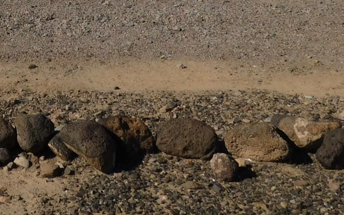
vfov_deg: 12.8
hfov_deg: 20.8
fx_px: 891
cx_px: -35
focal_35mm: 95
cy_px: -145
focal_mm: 5.3
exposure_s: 1/1000
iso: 125
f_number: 6.4
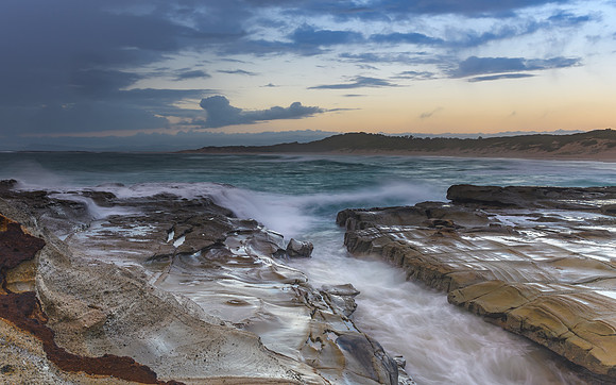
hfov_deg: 47.5
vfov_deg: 30.7
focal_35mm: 42
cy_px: 153
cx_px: 275
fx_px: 698
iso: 50
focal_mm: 24
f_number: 8
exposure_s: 1/1.25
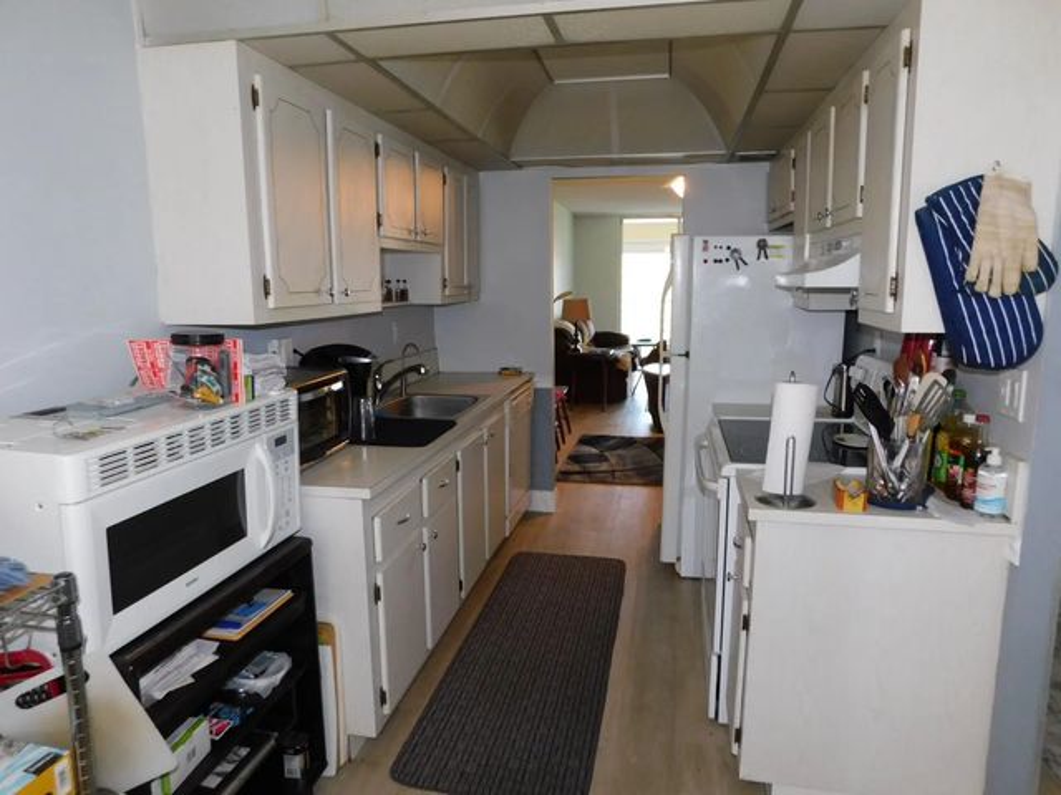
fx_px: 705
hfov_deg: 73.9
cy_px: 398
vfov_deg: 58.9
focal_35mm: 23
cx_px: 530
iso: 200
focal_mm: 4
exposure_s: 1/30
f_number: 3
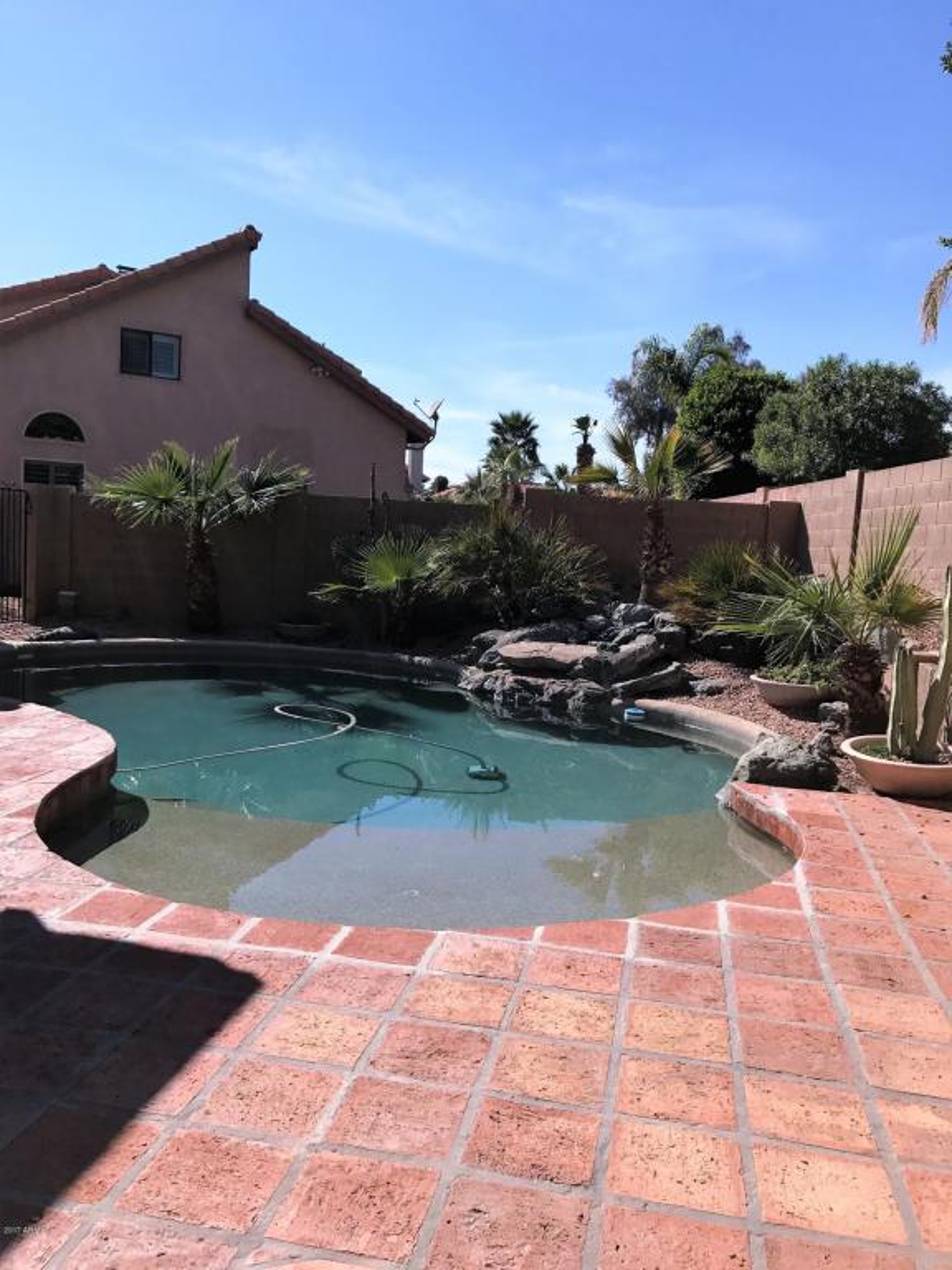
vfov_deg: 63.4
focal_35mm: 28
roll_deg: -1.7
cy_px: 635
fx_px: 1027
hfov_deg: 49.7
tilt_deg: -4.9
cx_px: 476
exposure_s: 1/3300
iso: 20
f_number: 1.8
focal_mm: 3.99
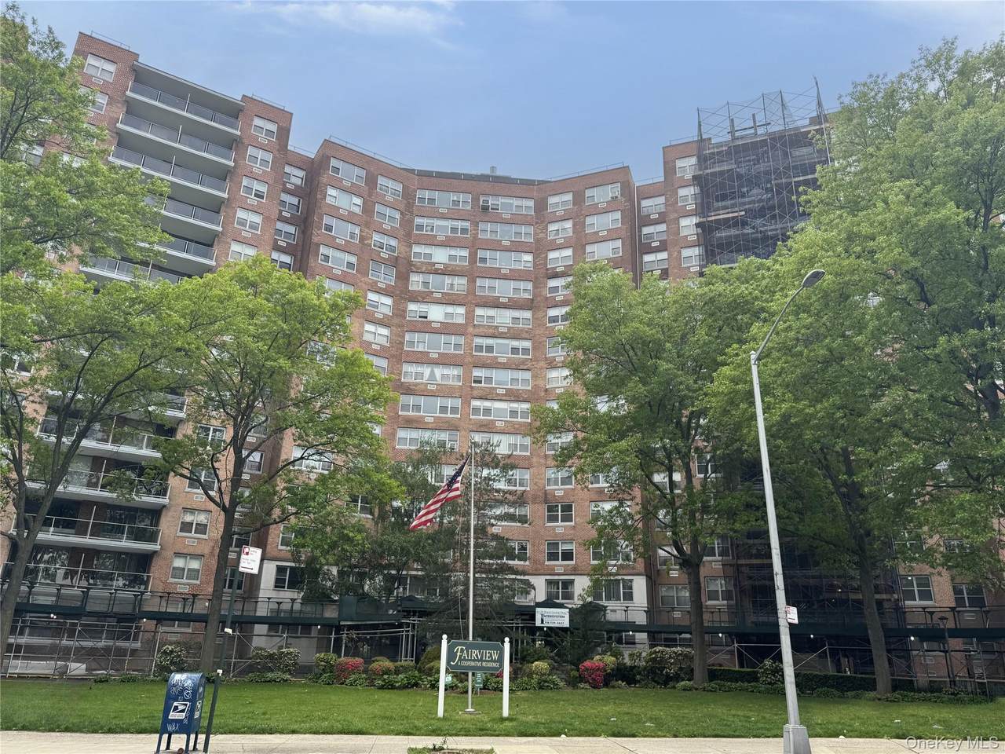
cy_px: 377
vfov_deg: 56.8
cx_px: 502
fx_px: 697
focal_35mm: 24
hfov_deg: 71.6
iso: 80
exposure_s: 1/876
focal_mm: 6.76
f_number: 1.78
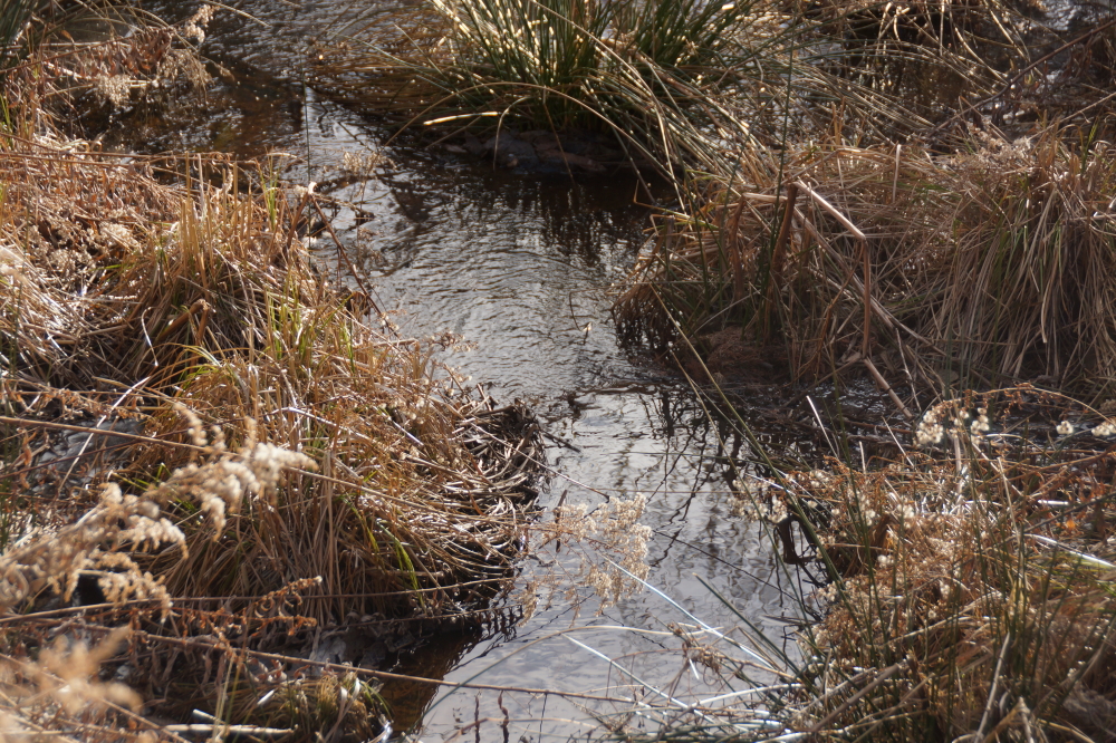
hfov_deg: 16.1
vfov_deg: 10.7
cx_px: 558
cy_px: 372
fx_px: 3951
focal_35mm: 128
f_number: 5.6
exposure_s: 1/160
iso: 160
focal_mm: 85
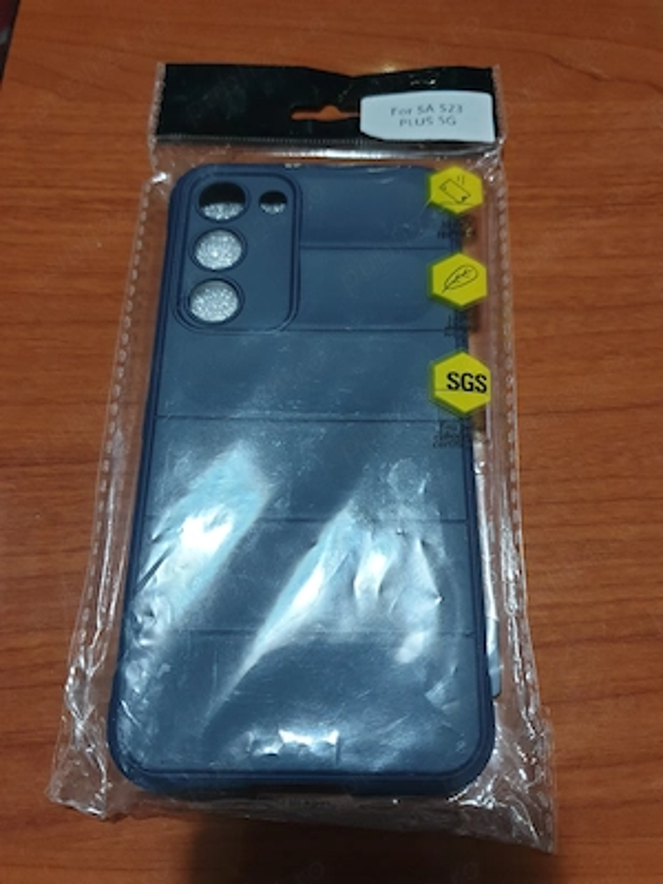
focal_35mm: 26
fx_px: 664
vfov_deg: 67.3
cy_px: 442
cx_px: 332
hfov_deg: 53.1
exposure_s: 1/26
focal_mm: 4.3
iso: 250
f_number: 1.5
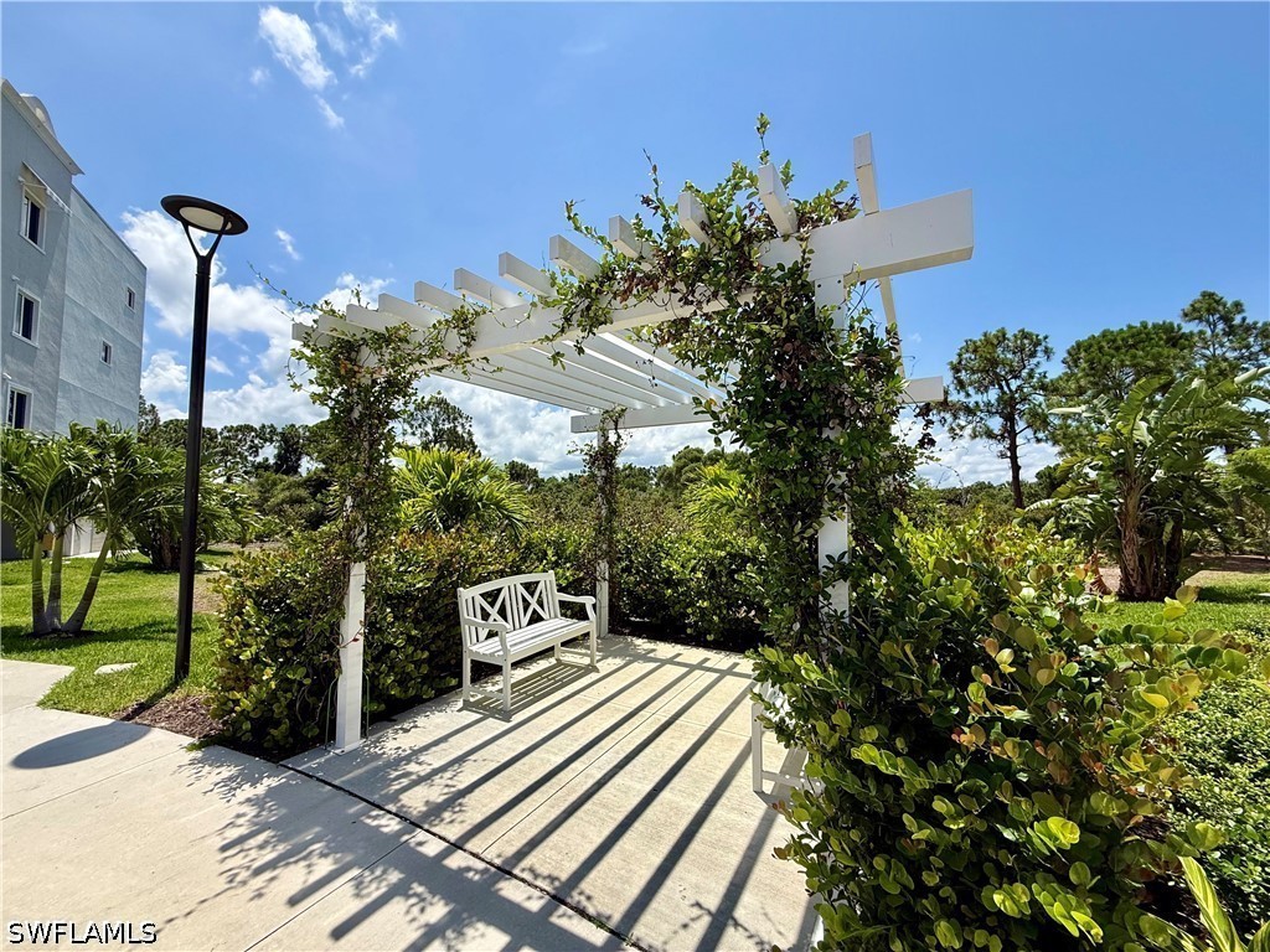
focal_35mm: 14
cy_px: 476
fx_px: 514
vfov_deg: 85.7
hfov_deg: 102.1
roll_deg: +0.1
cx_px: 635
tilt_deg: +3.7
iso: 50
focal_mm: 2.22
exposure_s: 1/2165
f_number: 2.2
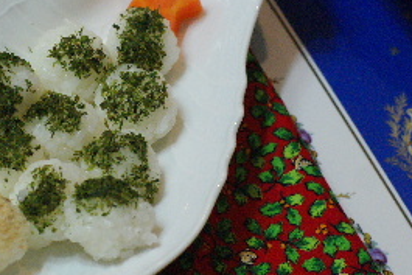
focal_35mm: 141
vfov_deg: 9.7
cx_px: 68
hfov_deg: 14.4
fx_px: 1614
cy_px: 113
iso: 1600
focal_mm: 50
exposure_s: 1/125
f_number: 4.5
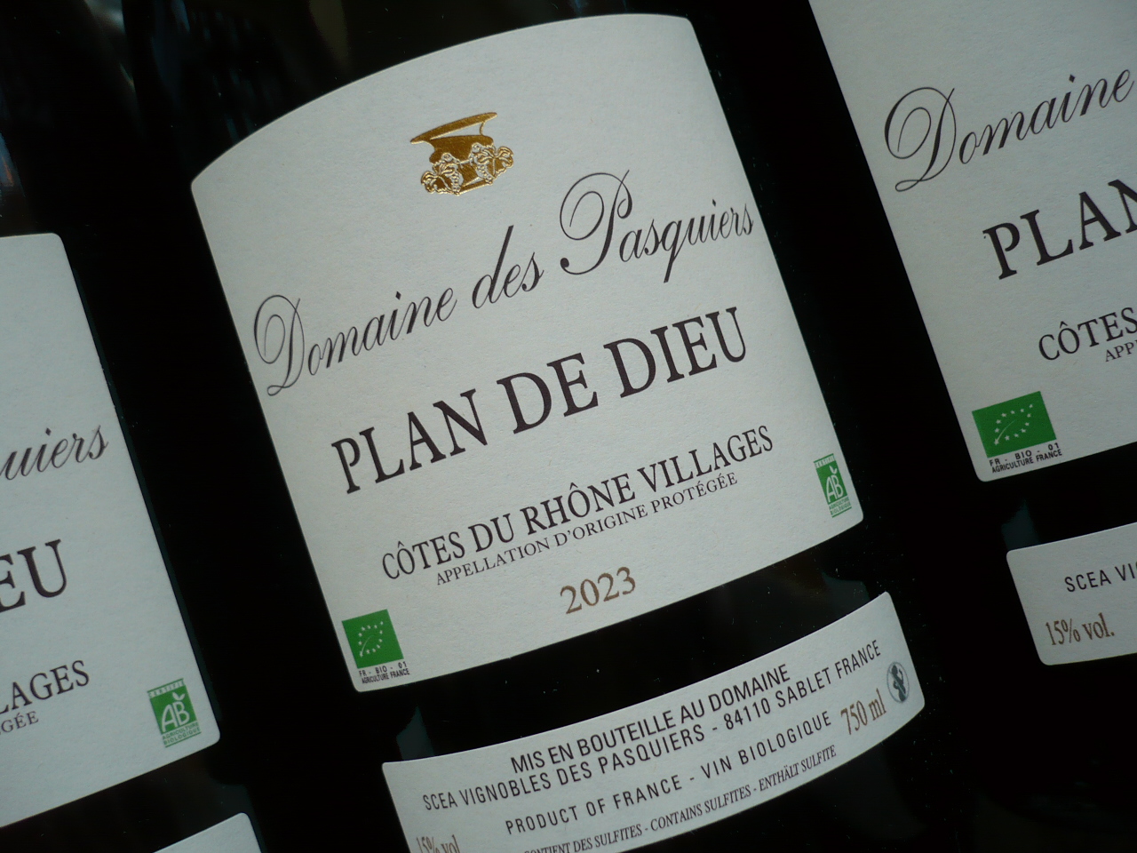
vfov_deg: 40.7
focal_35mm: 35
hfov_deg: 52.6
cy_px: 426
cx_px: 568
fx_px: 1150
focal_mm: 5.8
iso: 100
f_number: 2.8
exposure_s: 1/60
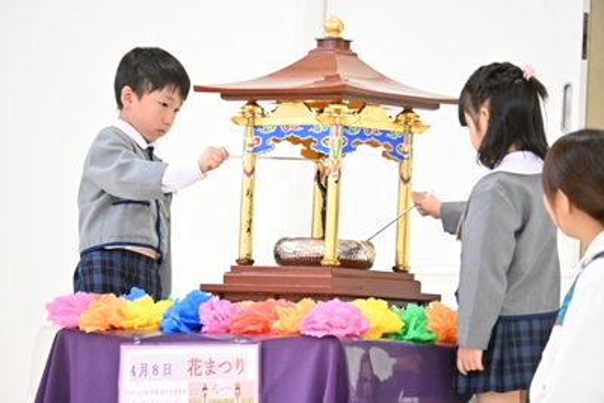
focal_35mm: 262
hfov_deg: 7.8
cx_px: 302
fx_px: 4406
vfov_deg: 5.2
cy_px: 202
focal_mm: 175
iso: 16000
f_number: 5.6
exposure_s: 1/1250
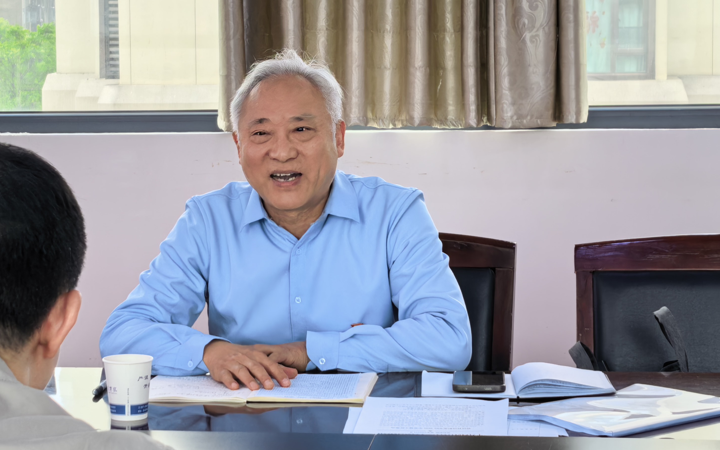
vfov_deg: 11.8
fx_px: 2178
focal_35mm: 111
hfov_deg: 18.7
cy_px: 227
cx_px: 248
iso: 80
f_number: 2
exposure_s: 1/100
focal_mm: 5.75
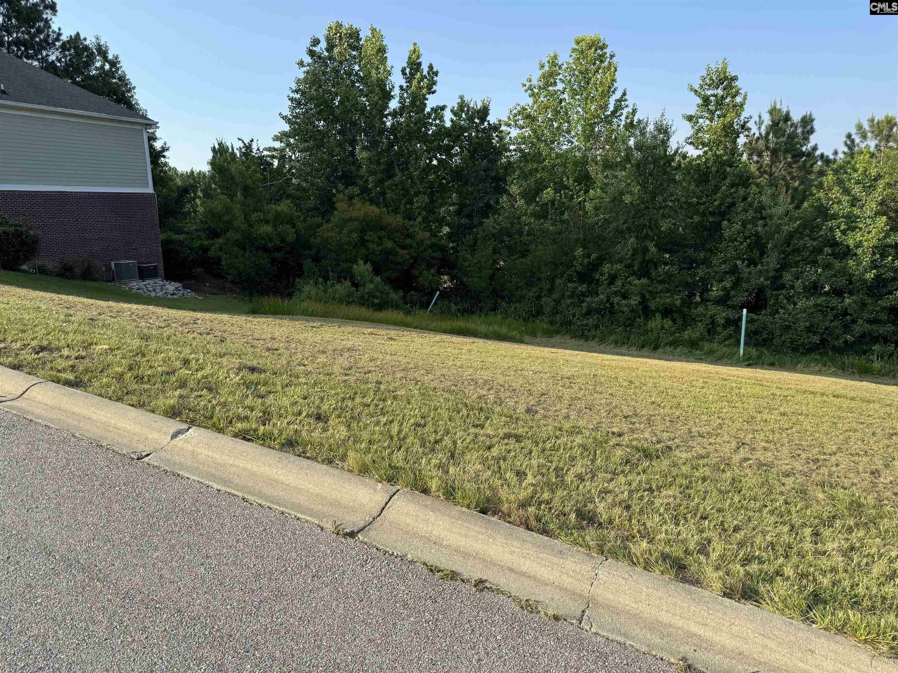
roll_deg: +0.4
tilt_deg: -13.0
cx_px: 449
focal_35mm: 24
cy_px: 336
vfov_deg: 56.8
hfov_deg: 71.6
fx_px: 623
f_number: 1.78
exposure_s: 1/2041
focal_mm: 6.76
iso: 80
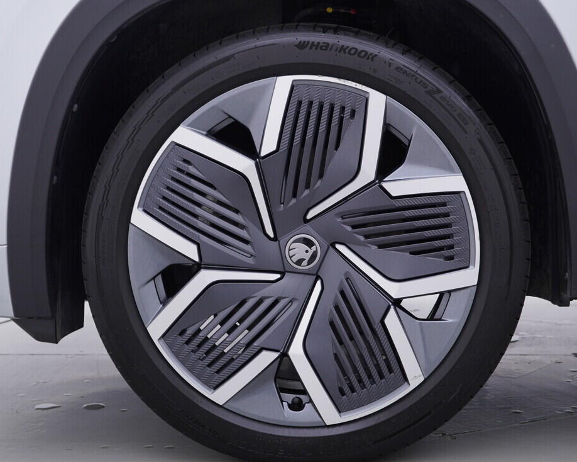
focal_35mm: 53
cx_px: 298
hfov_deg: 35.4
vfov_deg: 28.6
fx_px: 905
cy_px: 228
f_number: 3.5
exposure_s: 1/60
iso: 125
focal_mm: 24
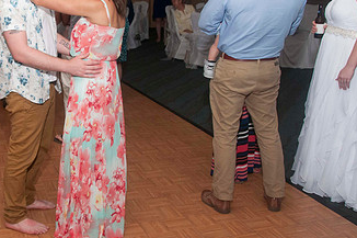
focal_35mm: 48
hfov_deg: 39.0
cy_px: 71
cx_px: 56
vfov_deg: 27.8
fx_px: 476
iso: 800
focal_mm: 18
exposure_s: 1/60
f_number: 5.6
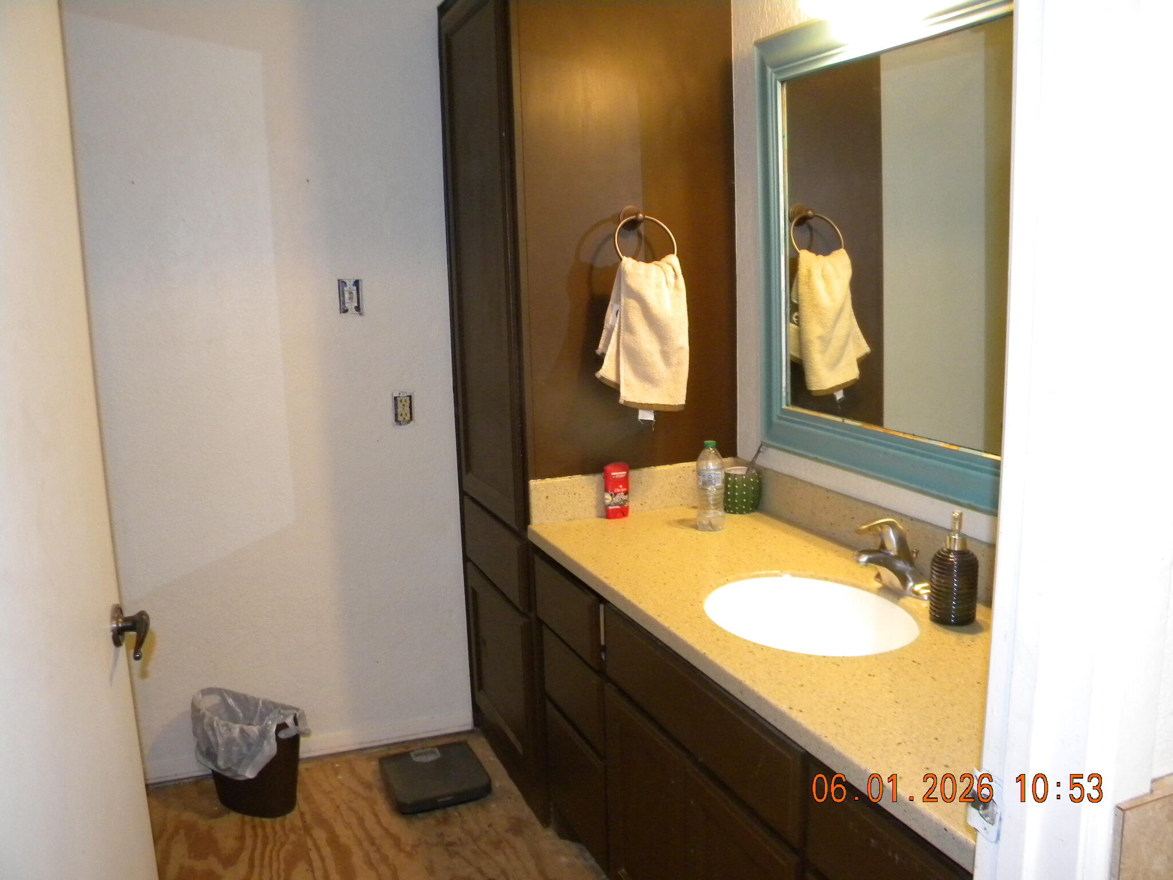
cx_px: 586
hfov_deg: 63.4
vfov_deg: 49.7
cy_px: 440
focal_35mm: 28
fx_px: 949
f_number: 3.5
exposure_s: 1/26
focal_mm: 5
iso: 400
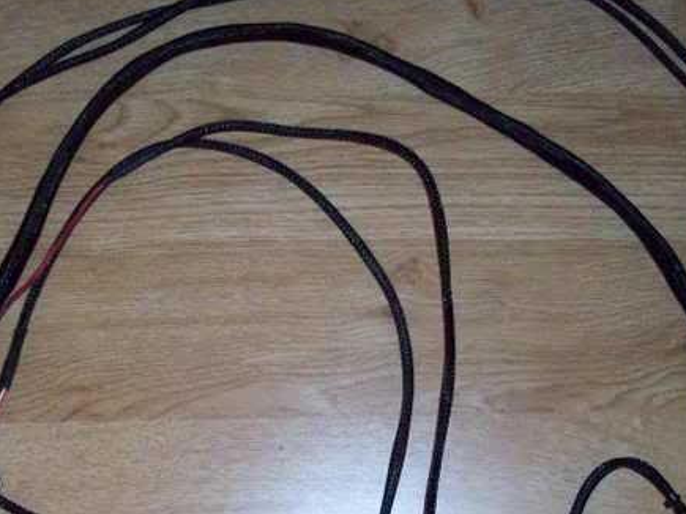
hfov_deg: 28.6
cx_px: 375
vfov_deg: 21.4
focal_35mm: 68
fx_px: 1347
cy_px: 383
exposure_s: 1/128
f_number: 2.8
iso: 400
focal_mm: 6.2
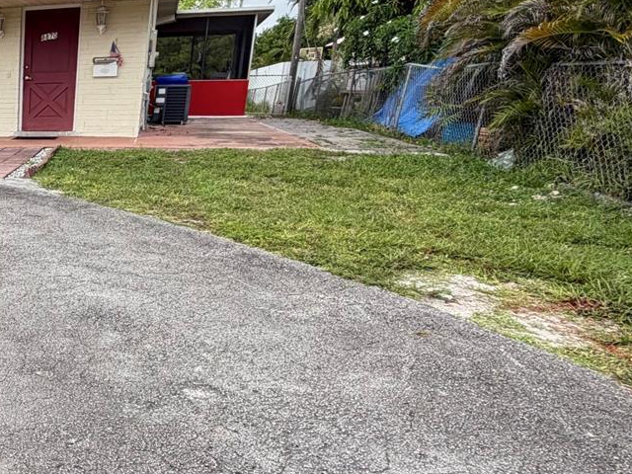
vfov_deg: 40.5
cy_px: 282
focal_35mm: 35
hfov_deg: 39.7
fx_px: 639
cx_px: -106
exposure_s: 1/502
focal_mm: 2.22
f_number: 2.2
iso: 50
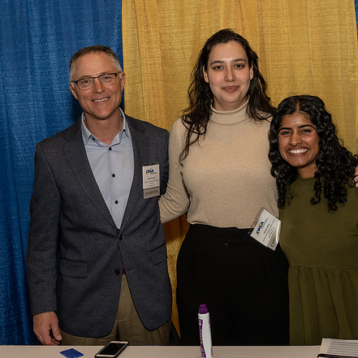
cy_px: 171
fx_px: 620
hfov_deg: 32.2
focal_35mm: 53
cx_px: 181
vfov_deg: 32.2
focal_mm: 26
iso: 1000
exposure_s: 1/125
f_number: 8
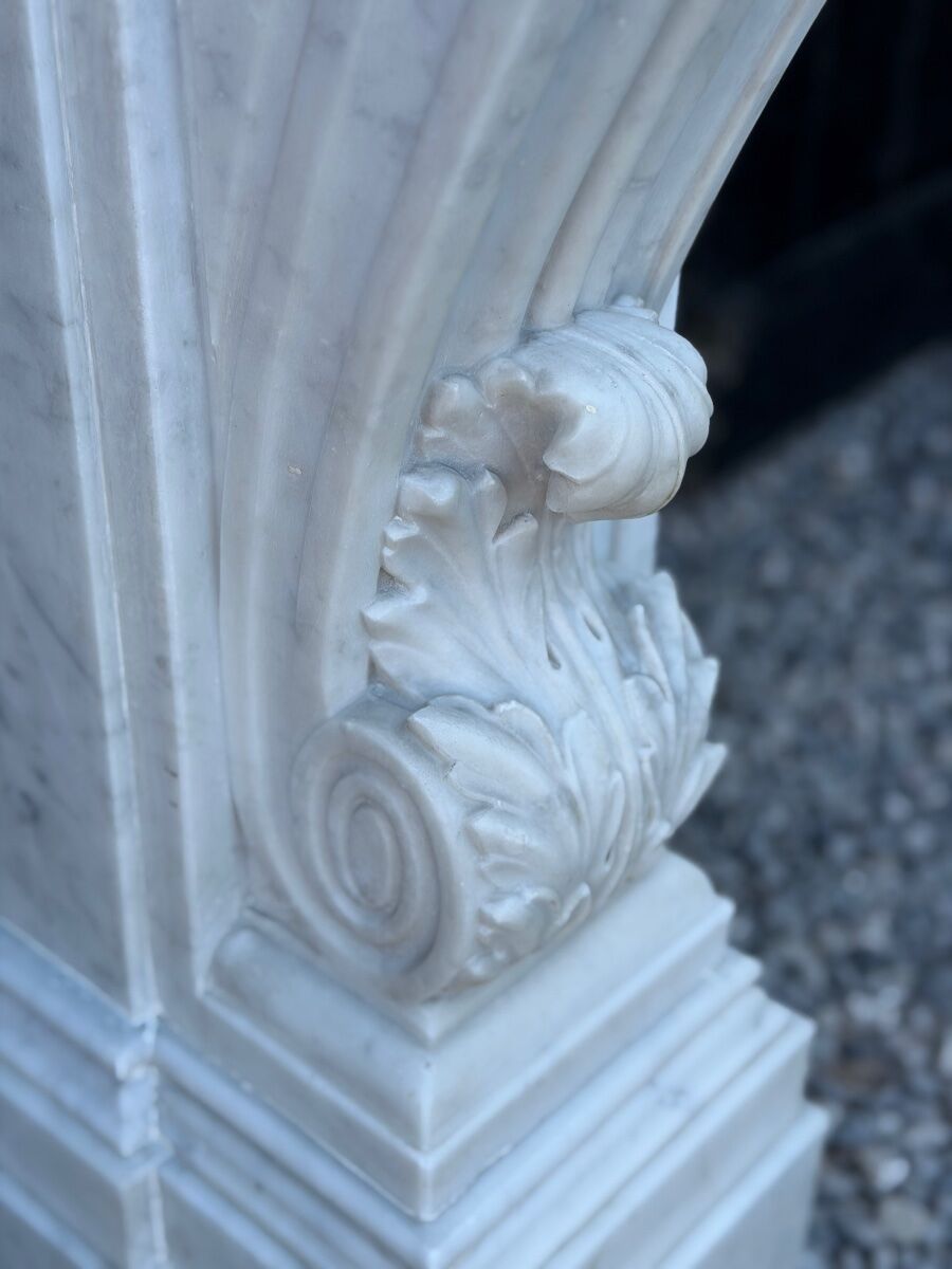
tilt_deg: -33.5
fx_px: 1760
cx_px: 476
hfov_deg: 30.3
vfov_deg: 39.7
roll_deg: -1.3
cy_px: 634
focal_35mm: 48
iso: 64
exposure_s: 1/364
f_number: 1.78
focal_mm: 6.76
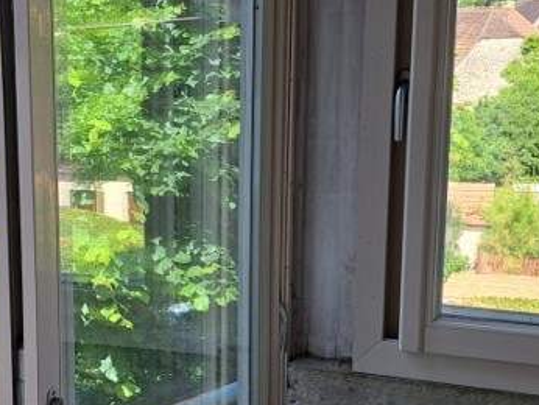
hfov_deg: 27.0
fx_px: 1106
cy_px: 246
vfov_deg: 20.7
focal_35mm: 71
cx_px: 134
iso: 50
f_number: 1.8
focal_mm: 5.23
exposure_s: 1/232
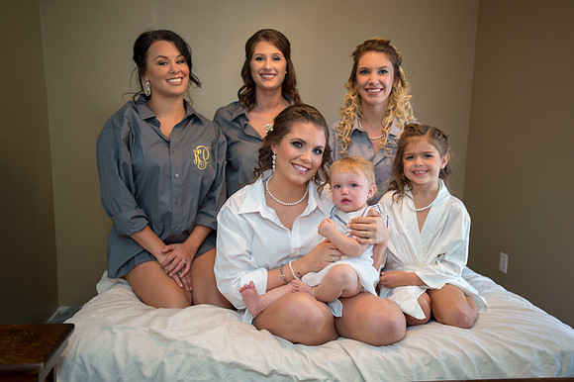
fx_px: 478
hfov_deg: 62.0
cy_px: 191
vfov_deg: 43.6
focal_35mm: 30
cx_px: 287
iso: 1250
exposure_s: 1/100
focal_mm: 30
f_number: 2.8
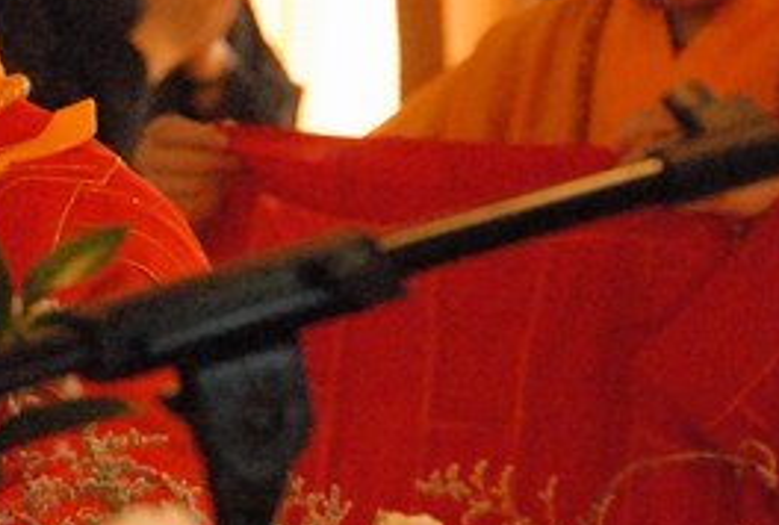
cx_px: -254
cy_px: -34
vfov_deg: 3.8
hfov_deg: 5.6
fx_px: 7882
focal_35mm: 363
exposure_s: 1/80
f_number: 5
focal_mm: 80
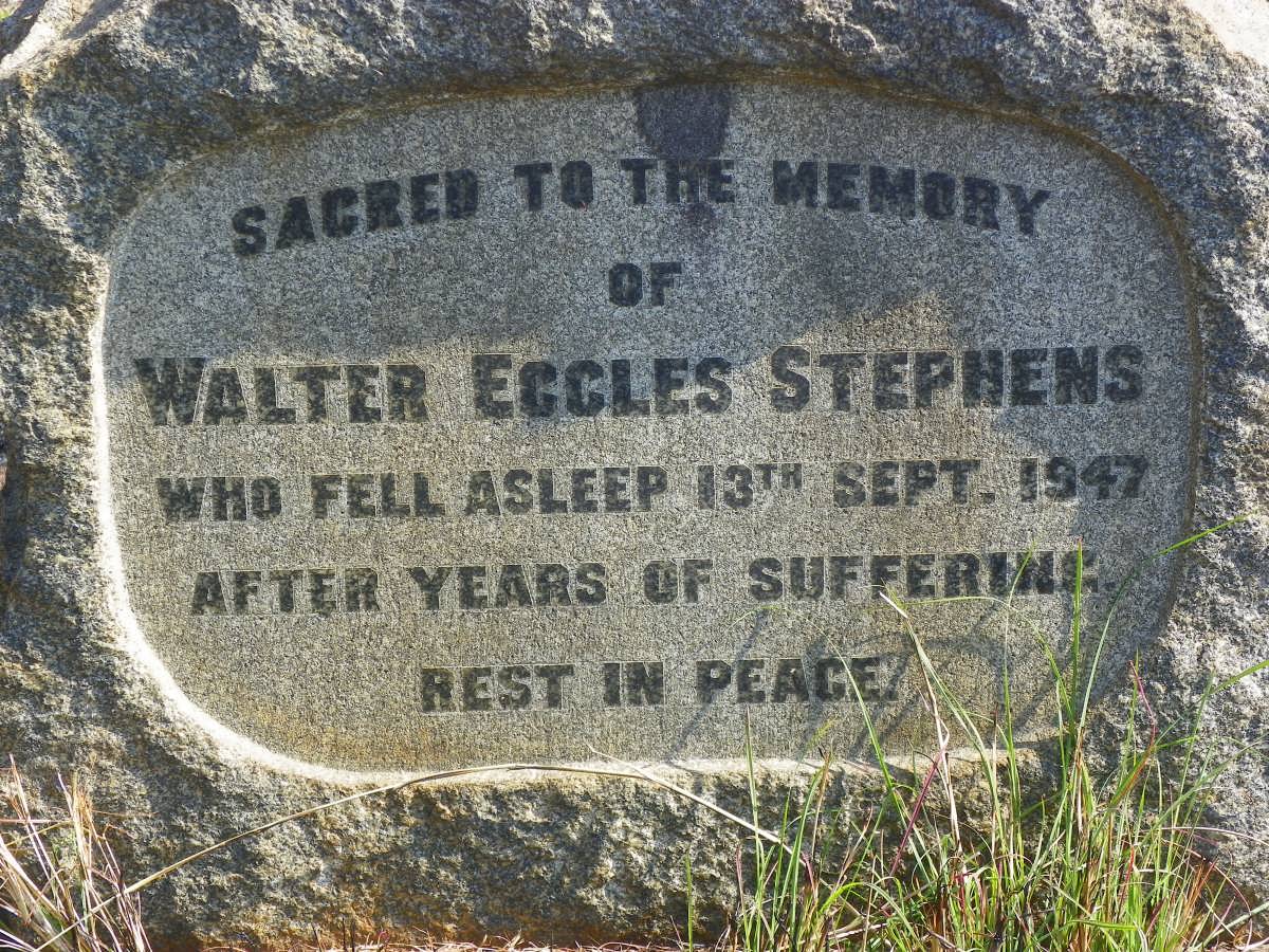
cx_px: 634
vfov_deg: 12.7
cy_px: 476
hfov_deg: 16.8
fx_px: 4289
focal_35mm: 117
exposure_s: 1/100
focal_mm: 20.8
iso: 64
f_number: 4
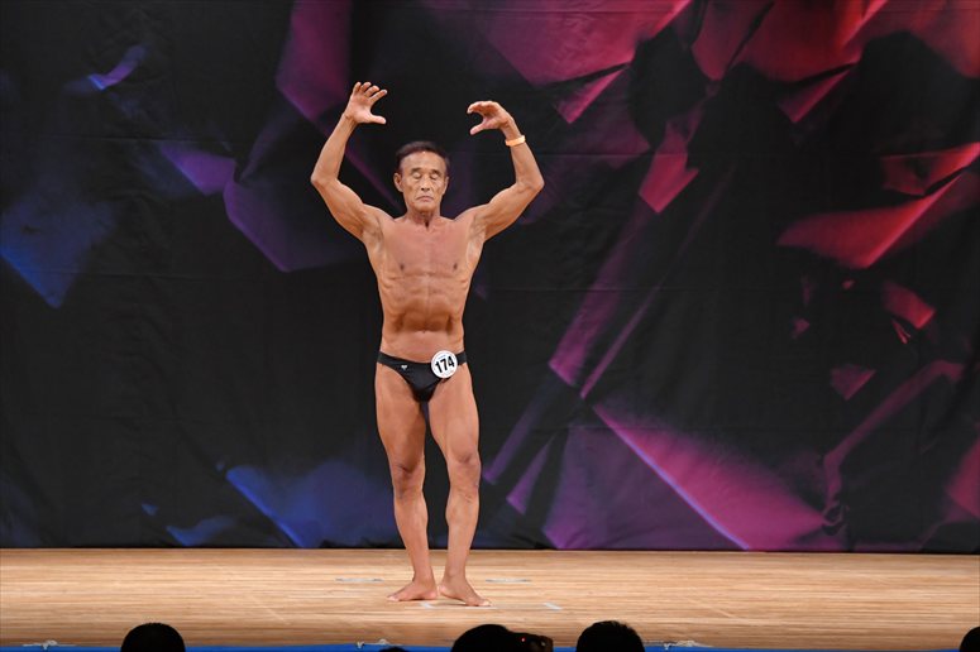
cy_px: 326
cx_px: 490
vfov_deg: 6.1
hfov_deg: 9.2
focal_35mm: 225
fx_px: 6122
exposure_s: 1/400
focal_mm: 150
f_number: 5.6
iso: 3200
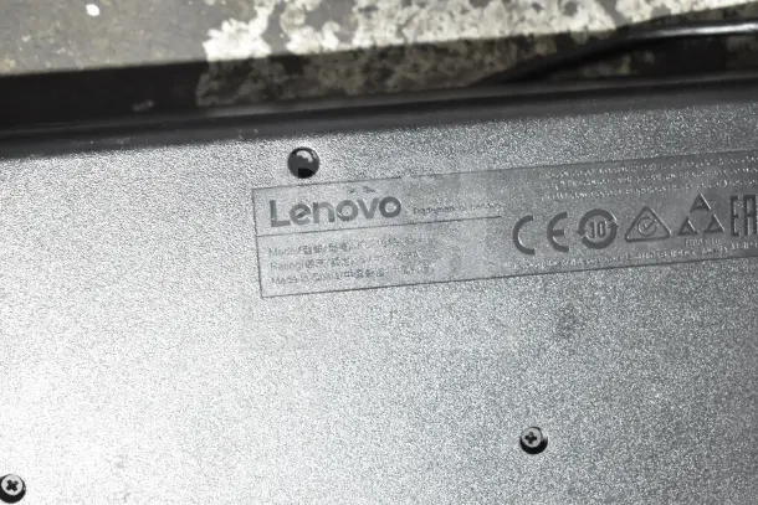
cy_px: 252
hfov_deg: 31.9
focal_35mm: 63
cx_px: 379
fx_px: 1327
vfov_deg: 21.6
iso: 6400
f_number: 5.6
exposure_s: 1/125
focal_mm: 42
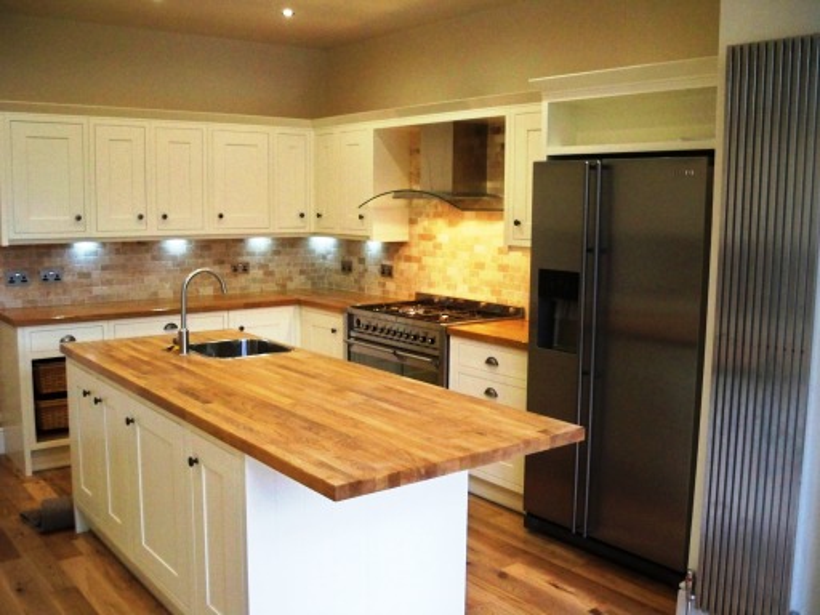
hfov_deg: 52.6
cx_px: 410
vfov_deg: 40.7
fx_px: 829
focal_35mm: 35
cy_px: 308
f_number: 3.1
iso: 500
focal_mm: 6.3
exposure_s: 1/60
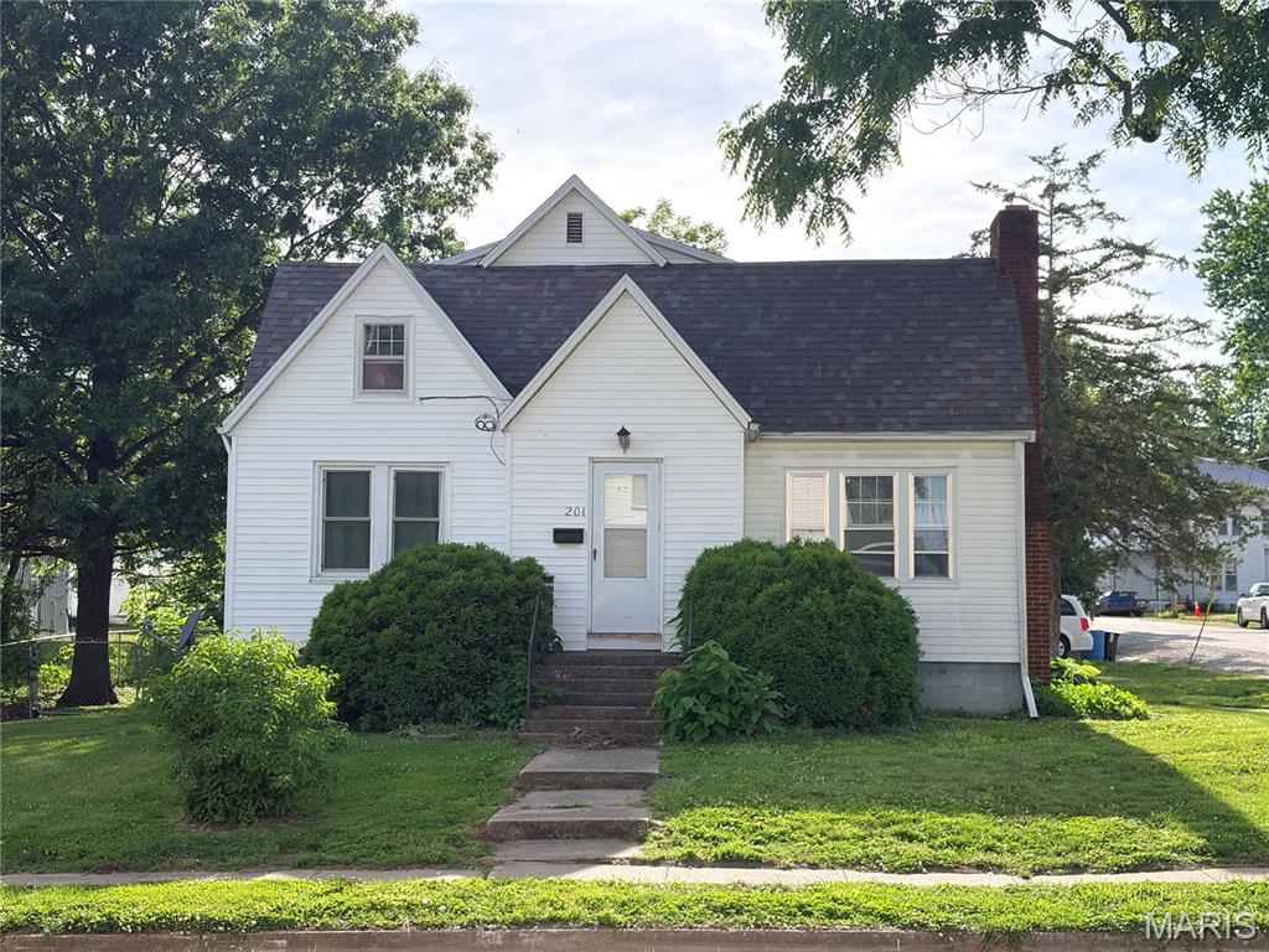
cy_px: 476
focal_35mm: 52
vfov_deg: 28.0
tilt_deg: +6.5
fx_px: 1906
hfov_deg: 36.8
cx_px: 634
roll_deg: +0.0
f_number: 1.6
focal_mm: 5.96
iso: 50
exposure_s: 1/2639
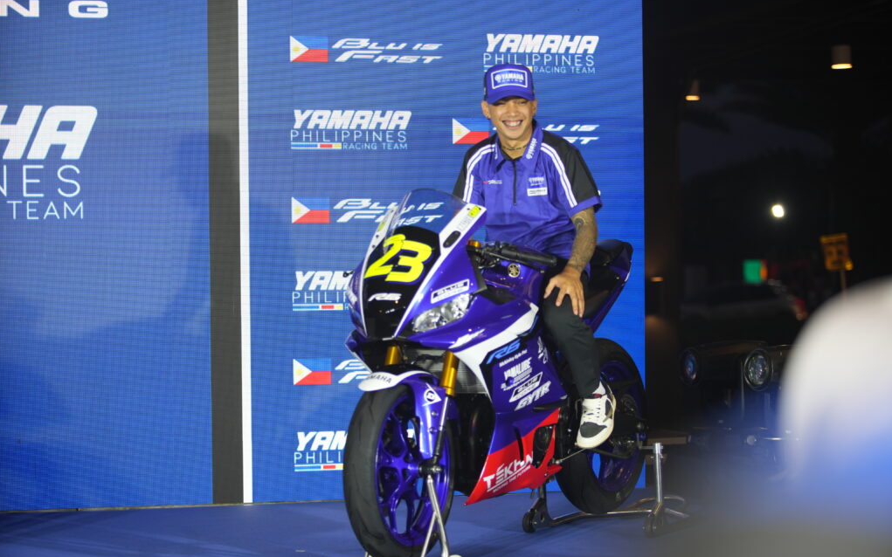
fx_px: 2236
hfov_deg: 22.6
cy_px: 278
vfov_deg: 14.2
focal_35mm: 92
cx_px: 446
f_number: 2.8
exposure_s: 1/125
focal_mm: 90
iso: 400
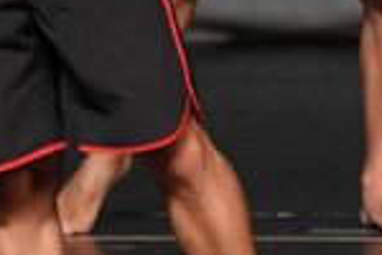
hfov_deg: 1.3
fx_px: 17284
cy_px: -28
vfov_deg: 0.8
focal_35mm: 1629
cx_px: 449
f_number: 5.6
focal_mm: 210
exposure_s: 1/400
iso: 2000
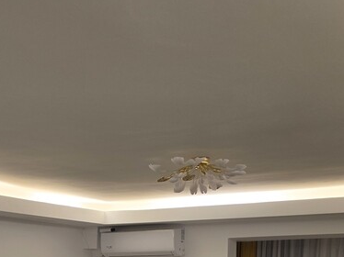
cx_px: 82
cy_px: 313
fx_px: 626
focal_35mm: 63
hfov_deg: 30.2
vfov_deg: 21.5
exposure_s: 1/100
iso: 100
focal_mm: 6.5
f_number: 1.4
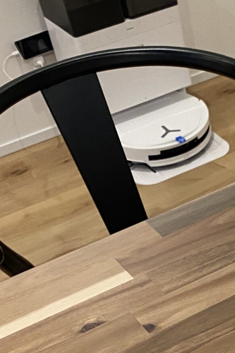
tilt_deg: -43.3
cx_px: 308
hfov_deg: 16.1
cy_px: 388
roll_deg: +6.4
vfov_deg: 23.8
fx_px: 783
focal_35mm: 80
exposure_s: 1/60
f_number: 1.8
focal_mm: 4.25
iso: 250
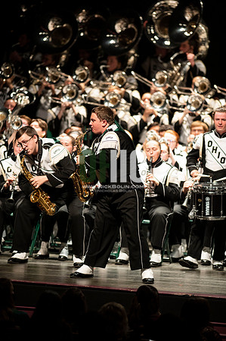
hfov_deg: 4.6
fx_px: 2831
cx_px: 113
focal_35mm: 300
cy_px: 170
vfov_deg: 6.9
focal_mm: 300
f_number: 2.8
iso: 3200
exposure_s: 1/500
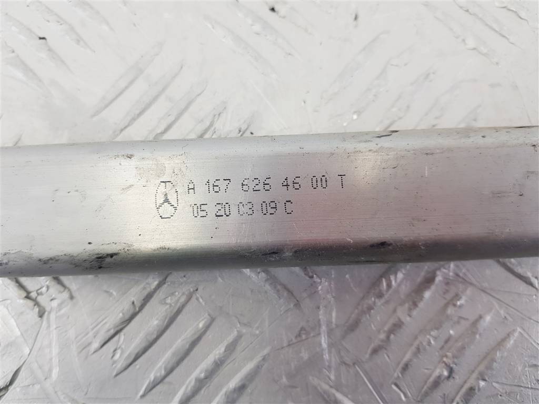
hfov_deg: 67.3
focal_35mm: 26
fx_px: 405
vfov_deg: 53.1
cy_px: 202
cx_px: 270
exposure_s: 1/100
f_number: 1.7
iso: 64
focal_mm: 4.2
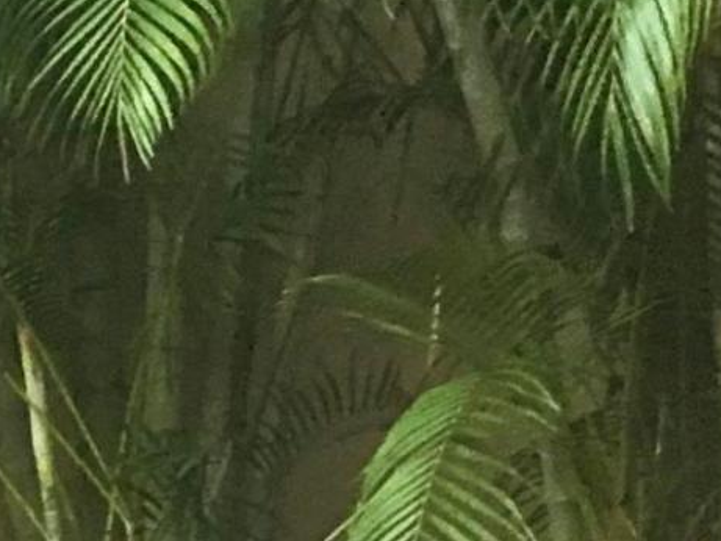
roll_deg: +3.8
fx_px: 3771
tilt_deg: -5.2
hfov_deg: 9.0
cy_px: 755
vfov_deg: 8.1
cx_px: -1367
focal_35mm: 181
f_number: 2.2
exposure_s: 1/15
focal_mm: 4.15
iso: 40
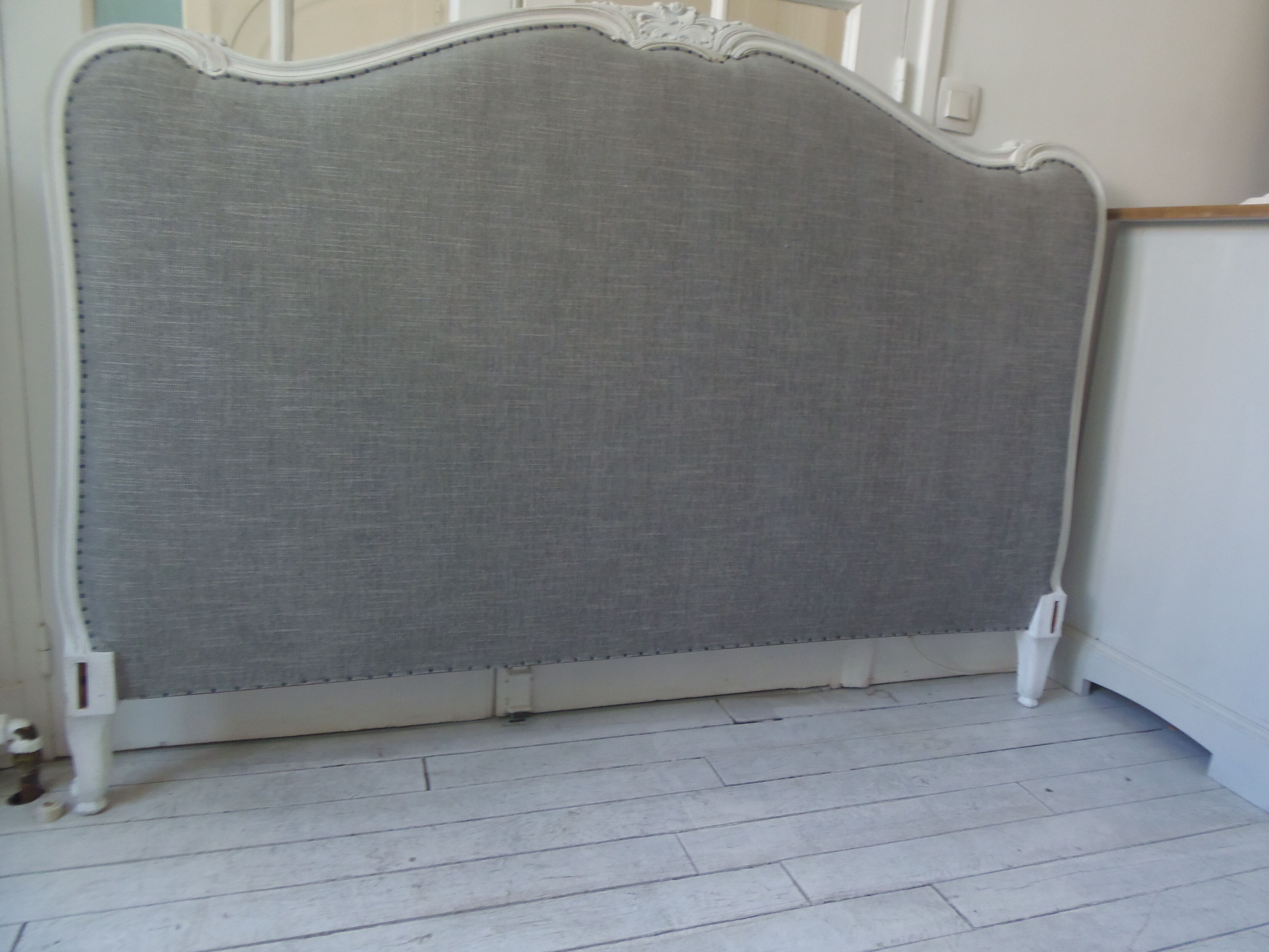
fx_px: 880
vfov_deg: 56.8
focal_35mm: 24
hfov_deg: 71.6
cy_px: 476
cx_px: 634
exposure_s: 1/30
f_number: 2.9
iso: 125
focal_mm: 4.3
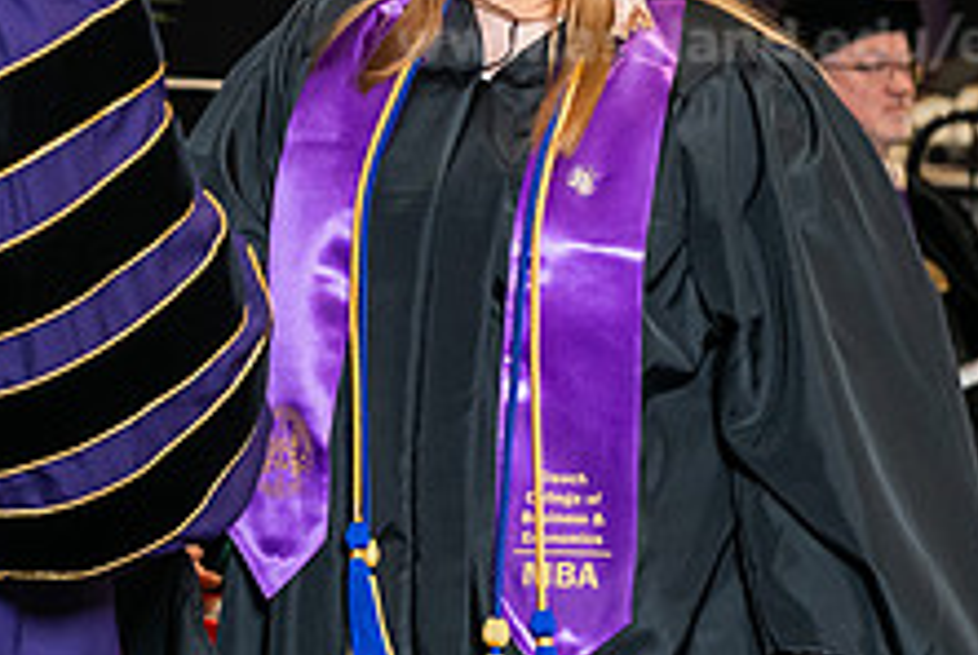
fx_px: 4706
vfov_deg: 7.9
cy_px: 135
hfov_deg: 11.8
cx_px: 195
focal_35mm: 173
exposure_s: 1/200
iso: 2000
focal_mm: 66
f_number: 5
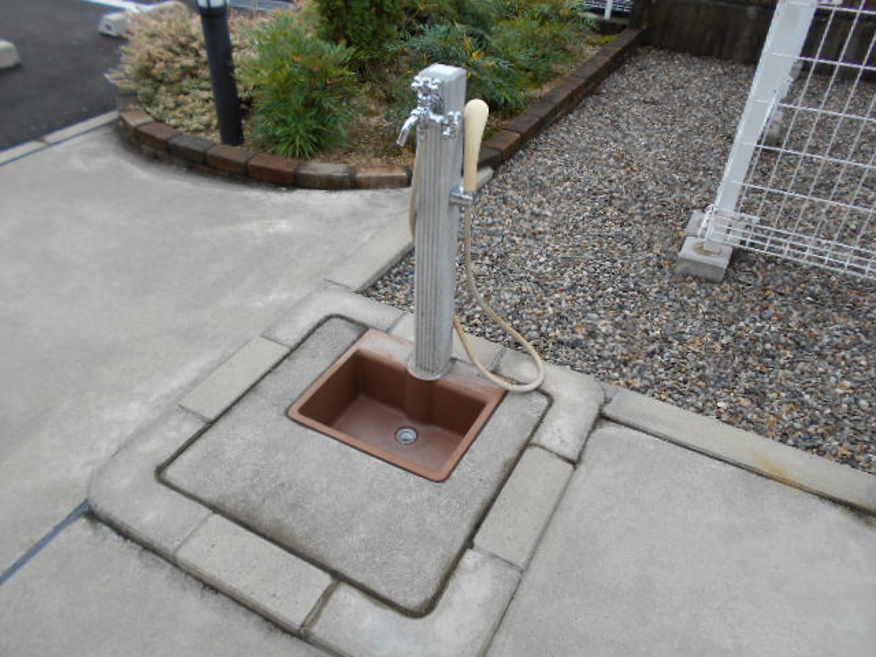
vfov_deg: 53.1
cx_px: 438
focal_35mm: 26
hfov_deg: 67.3
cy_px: 328
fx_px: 658
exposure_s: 1/160
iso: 80
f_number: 3.2
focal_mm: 4.6
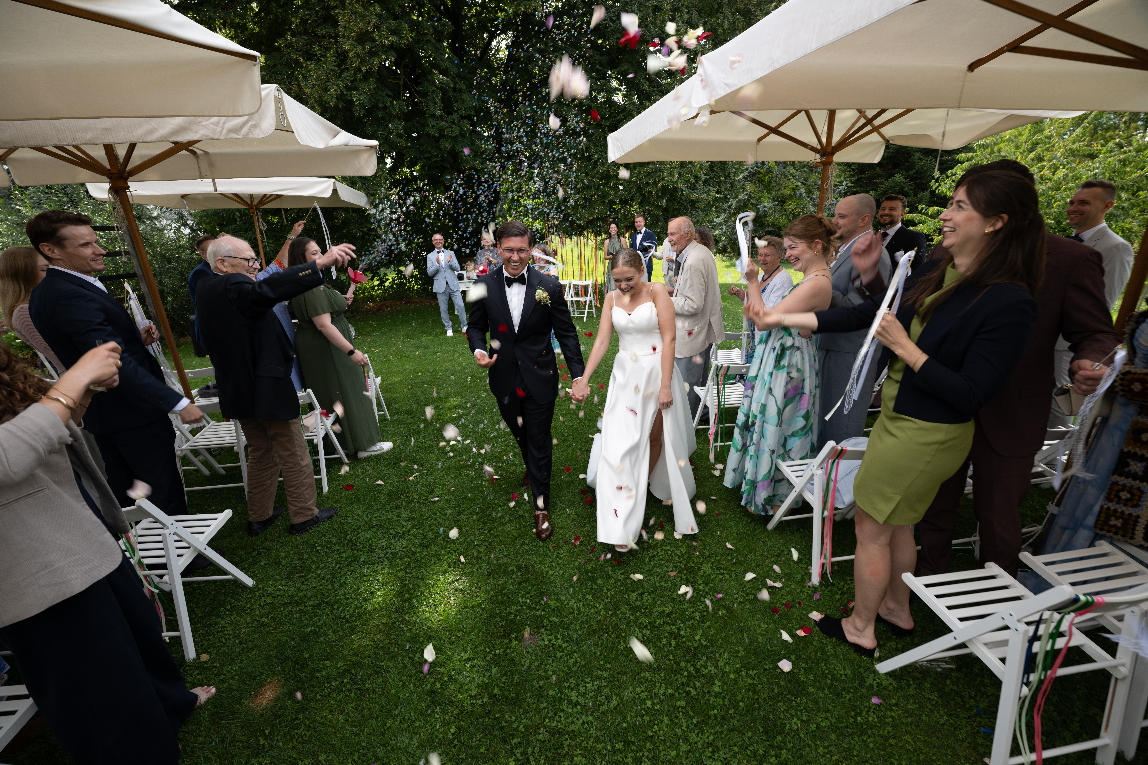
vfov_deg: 81.2
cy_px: 382
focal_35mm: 14
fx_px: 446
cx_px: 574
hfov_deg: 104.3
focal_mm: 14
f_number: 5.6
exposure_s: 1/80
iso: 100
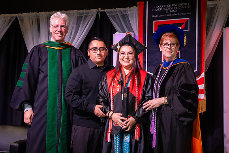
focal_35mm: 66
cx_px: 113
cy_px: 80
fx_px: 421
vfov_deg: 20.6
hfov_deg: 30.4
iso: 1250
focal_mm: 51
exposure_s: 1/160
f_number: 5.6
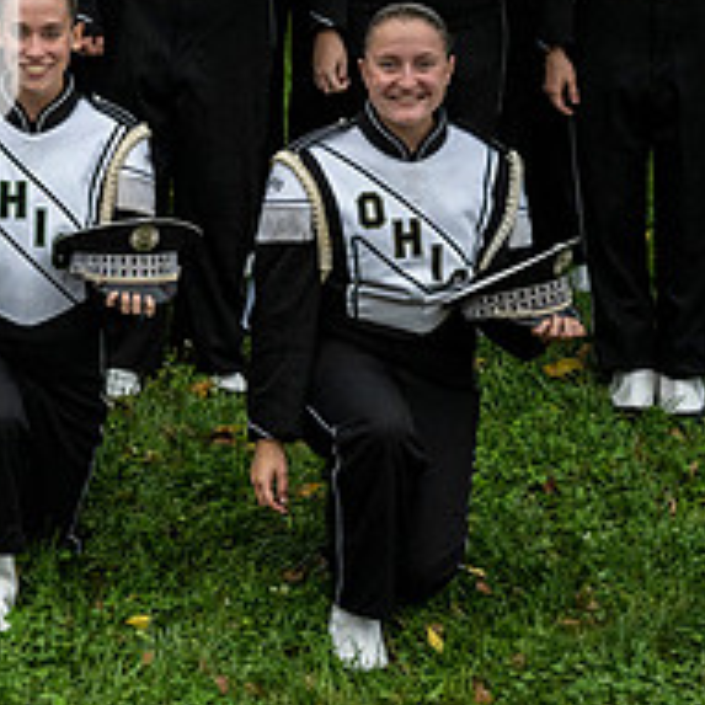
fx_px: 3733
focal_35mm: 162
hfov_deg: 10.4
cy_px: 110
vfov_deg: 10.7
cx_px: -340
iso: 1250
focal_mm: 57
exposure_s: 1/400
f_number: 4
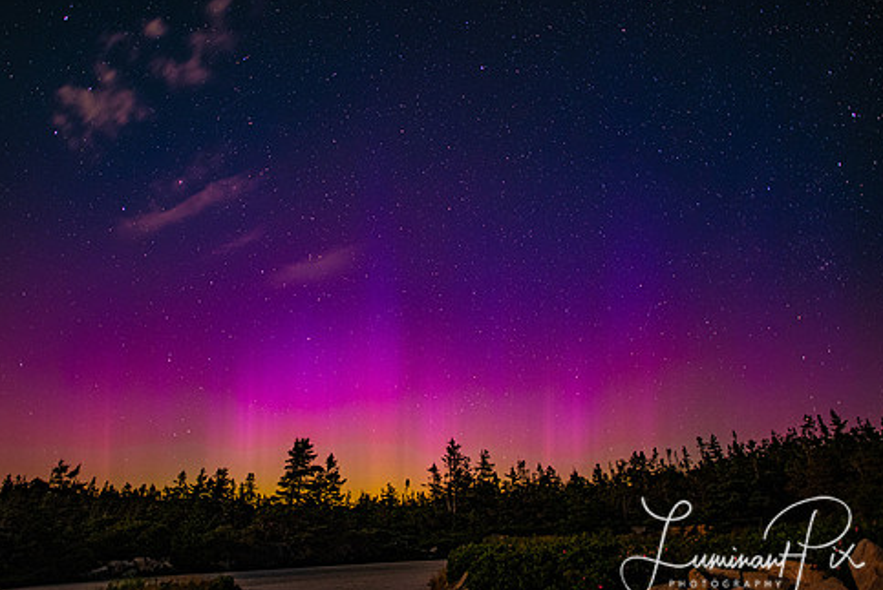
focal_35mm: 24
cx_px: 384
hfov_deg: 73.4
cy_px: 286
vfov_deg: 53.2
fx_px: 589
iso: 1600
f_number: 1.8
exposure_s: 8
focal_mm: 20
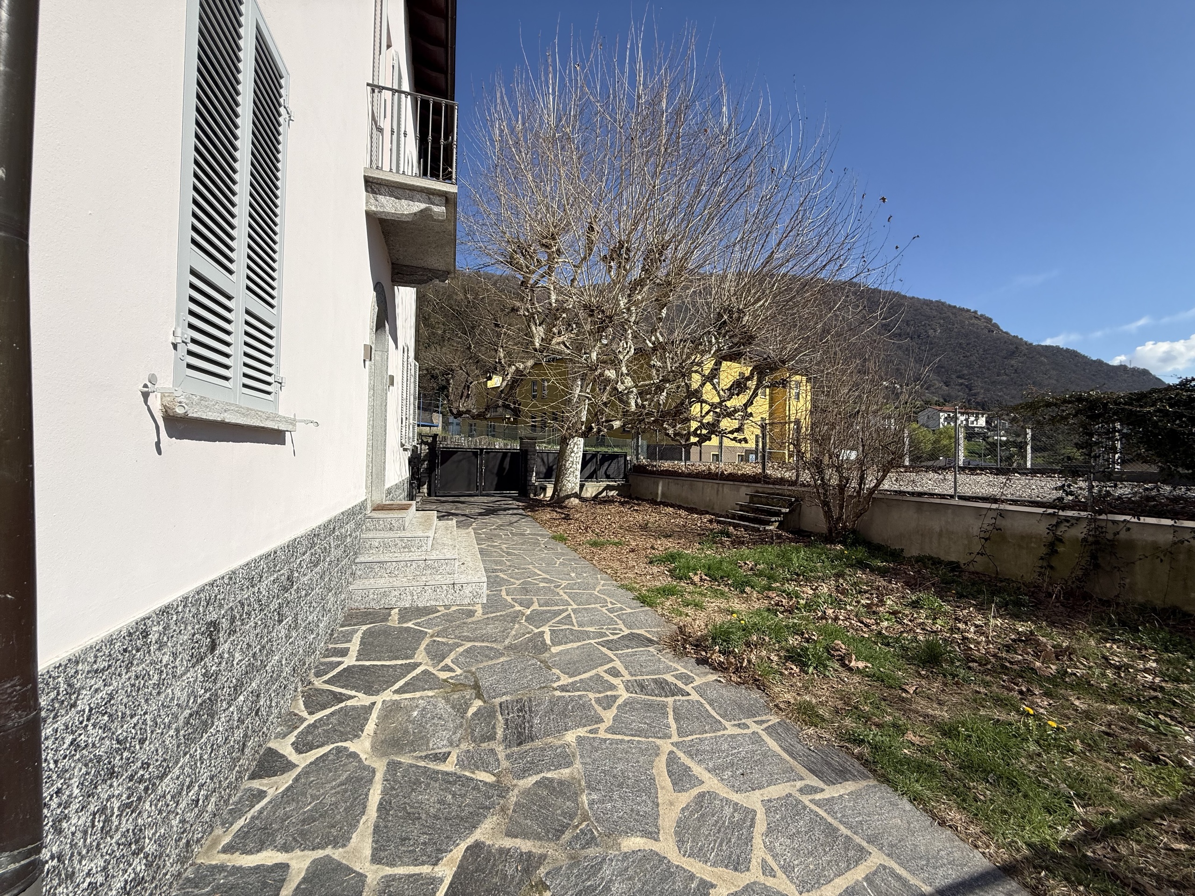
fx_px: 483
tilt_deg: +0.9
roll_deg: -0.9
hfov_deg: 102.1
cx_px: 598
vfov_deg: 85.7
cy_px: 448
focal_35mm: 14
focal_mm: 2.22
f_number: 2.2
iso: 50
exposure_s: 1/2320
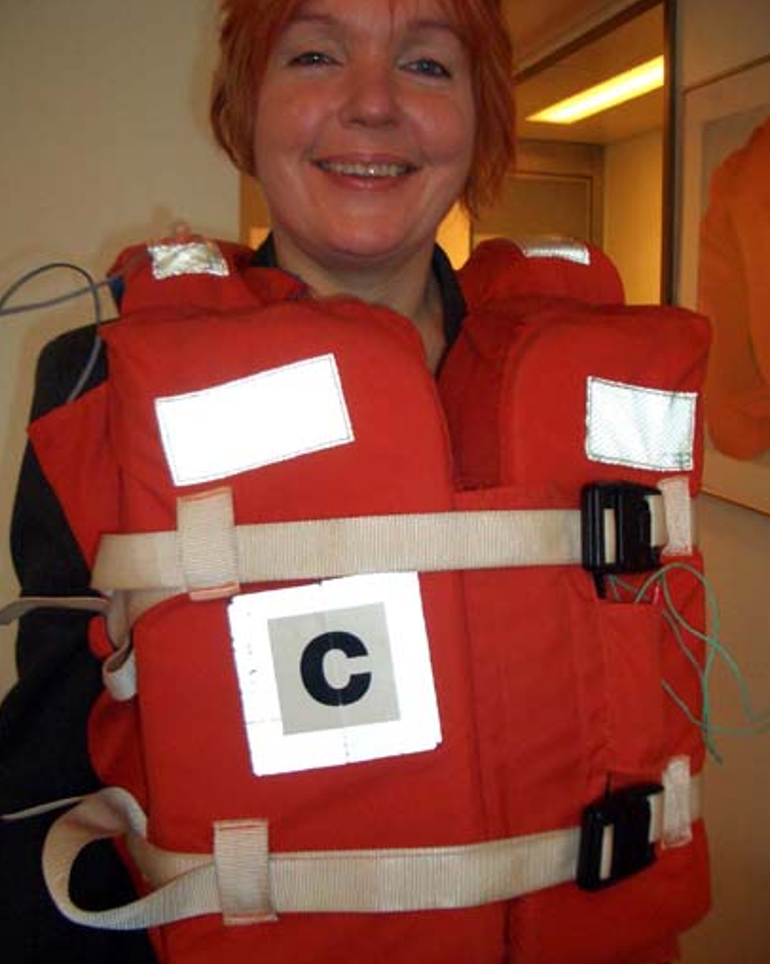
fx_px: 1055
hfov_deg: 40.1
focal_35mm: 37
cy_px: 455
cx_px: 386
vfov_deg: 49.1
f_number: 2.6
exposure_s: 1/60
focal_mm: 5.8
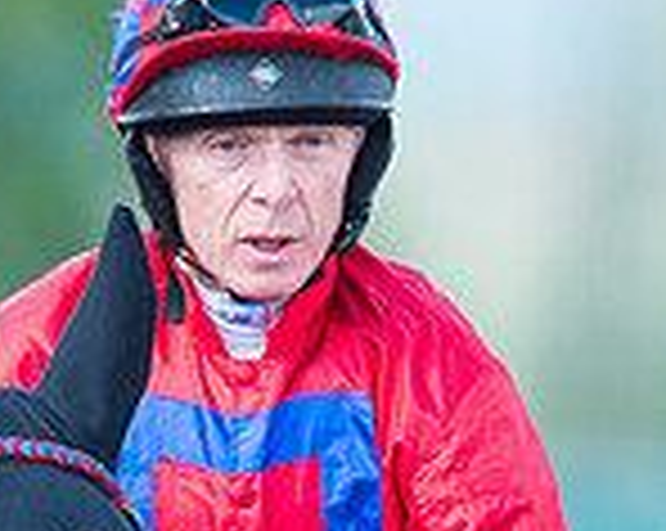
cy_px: 810
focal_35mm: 1721
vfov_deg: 0.9
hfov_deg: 1.1
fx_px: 33878
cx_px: 304
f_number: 5
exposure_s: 1/400
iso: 160
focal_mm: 400
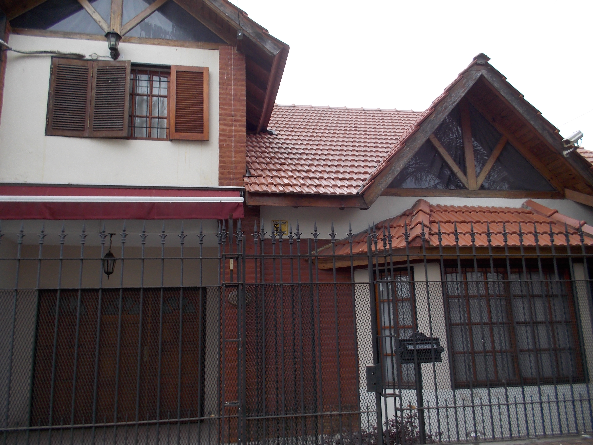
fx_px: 497
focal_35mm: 29
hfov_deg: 61.7
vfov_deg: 48.2
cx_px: 296
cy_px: 222
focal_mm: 4.1
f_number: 3.3
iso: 80
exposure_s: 1/125
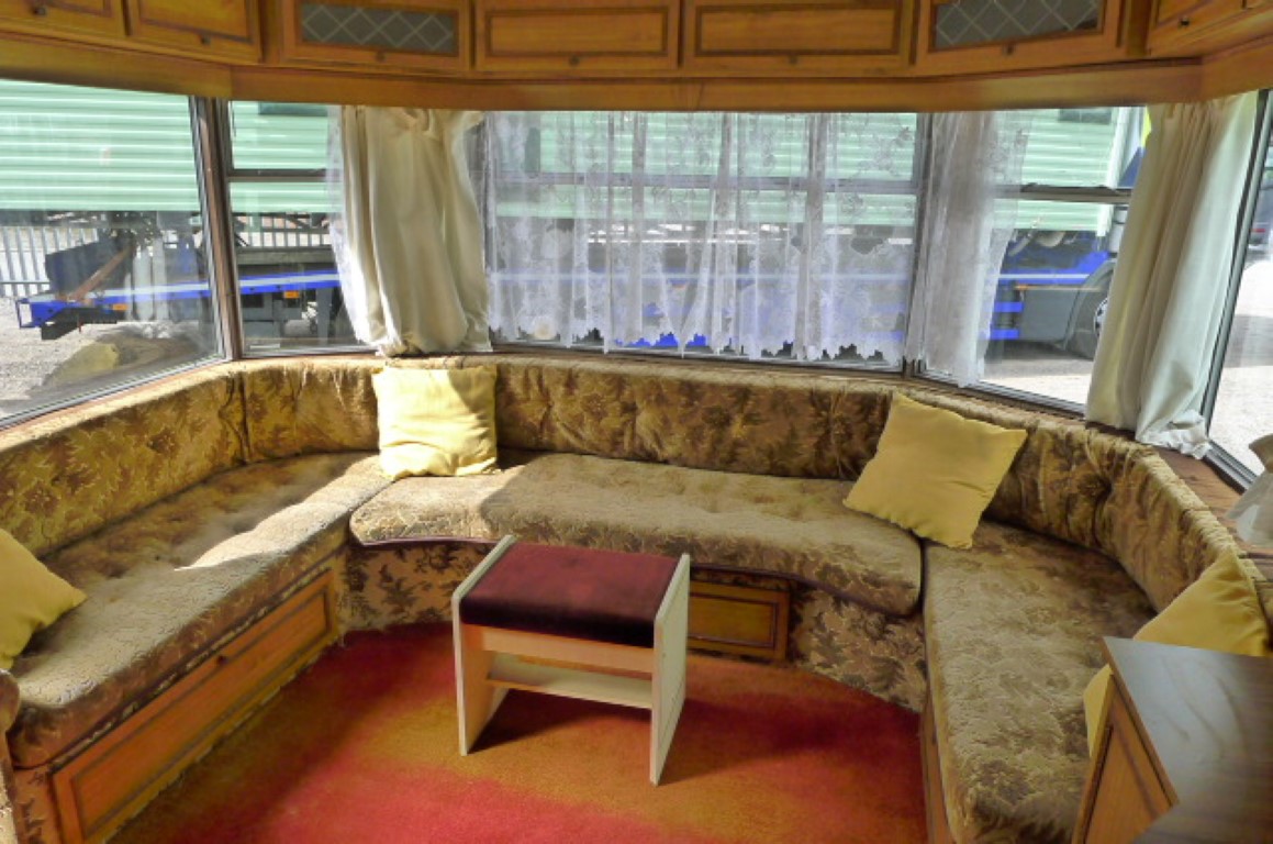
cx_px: 636
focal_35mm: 24
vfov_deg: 52.9
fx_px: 847
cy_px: 422
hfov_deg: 73.8
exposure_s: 1/400
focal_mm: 5.1
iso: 400
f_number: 2.8
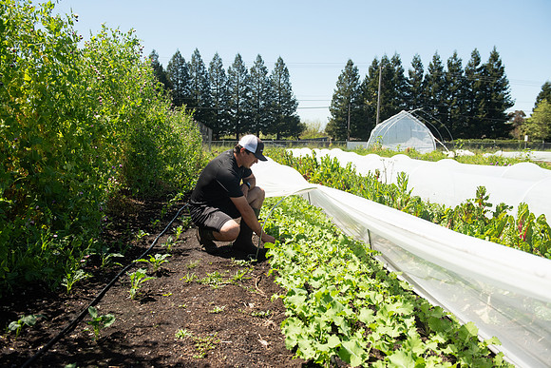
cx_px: 276
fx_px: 490
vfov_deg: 41.1
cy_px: 184
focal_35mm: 32
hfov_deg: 58.7
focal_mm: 32
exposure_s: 1/3200
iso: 500
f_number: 4.5
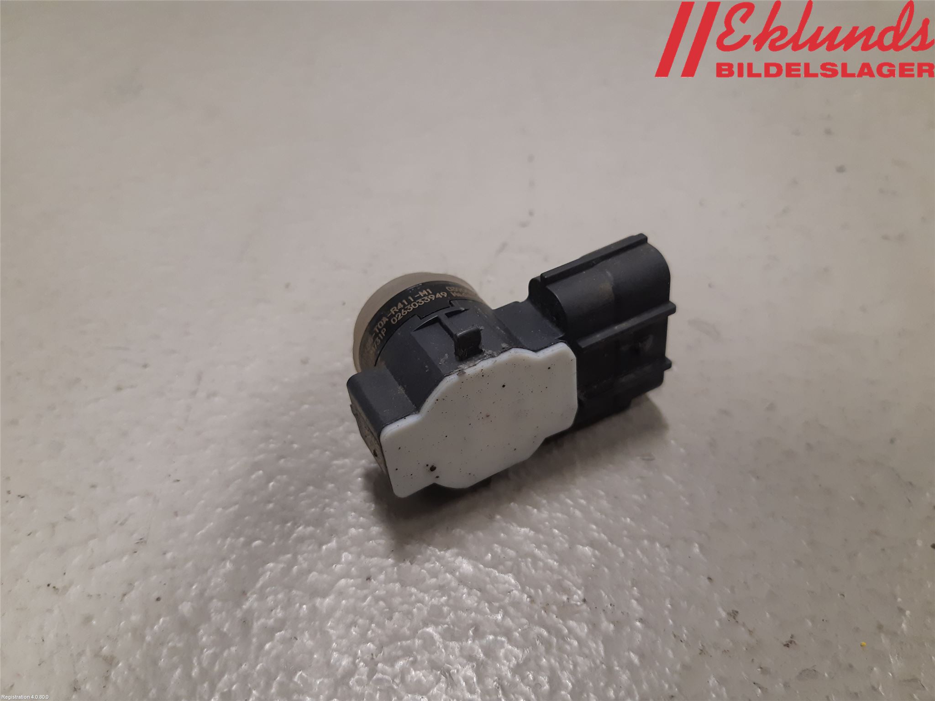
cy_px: 350
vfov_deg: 53.1
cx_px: 468
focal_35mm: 26
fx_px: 702
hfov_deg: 67.3
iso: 160
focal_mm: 3.93
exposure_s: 1/50
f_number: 1.7
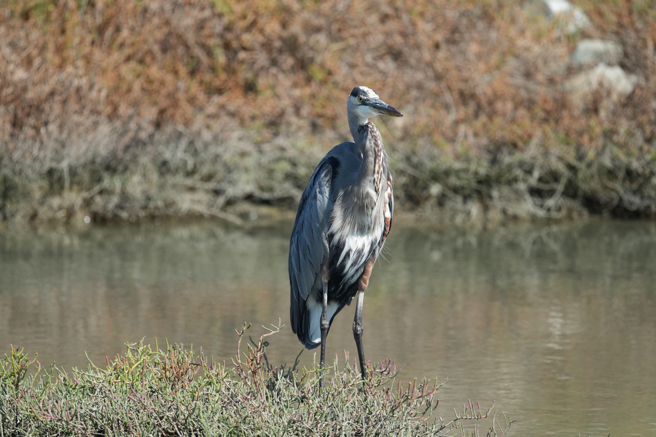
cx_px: 328
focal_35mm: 560
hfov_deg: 3.7
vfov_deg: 2.5
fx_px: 10204
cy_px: 218
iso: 1000
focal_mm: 560
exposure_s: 1/2500
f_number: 6.3
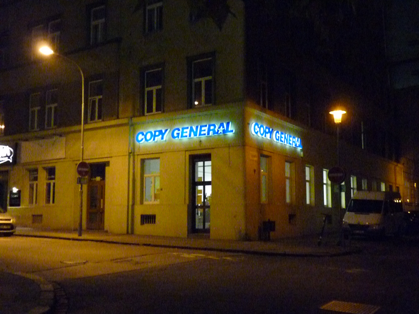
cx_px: 210
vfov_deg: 36.0
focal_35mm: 40
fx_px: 484
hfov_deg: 46.8
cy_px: 157
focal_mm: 7.2
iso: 3200
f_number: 3
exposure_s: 1/30
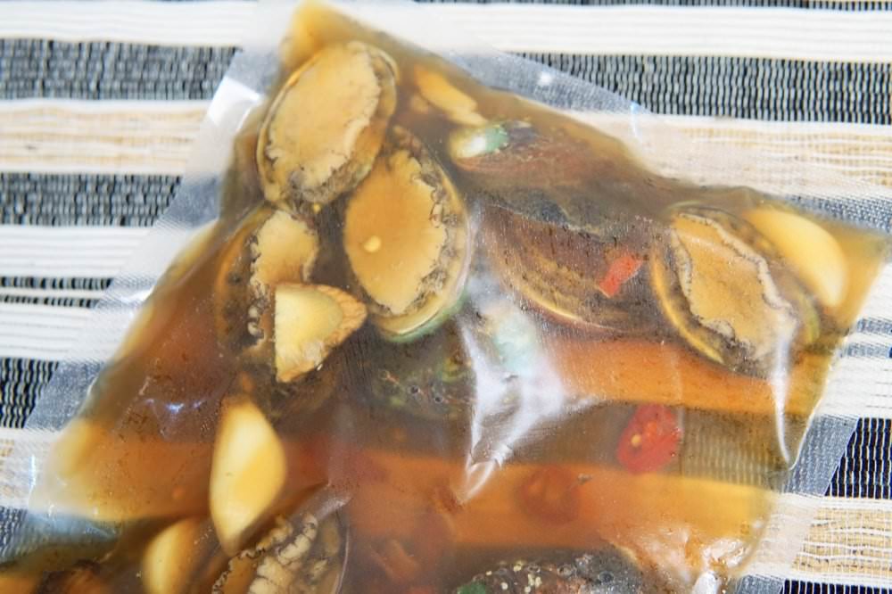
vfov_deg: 29.8
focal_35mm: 45
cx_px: 446
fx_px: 1115
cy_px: 297
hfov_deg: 43.6
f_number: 4
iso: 640
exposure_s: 1/60
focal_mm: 30
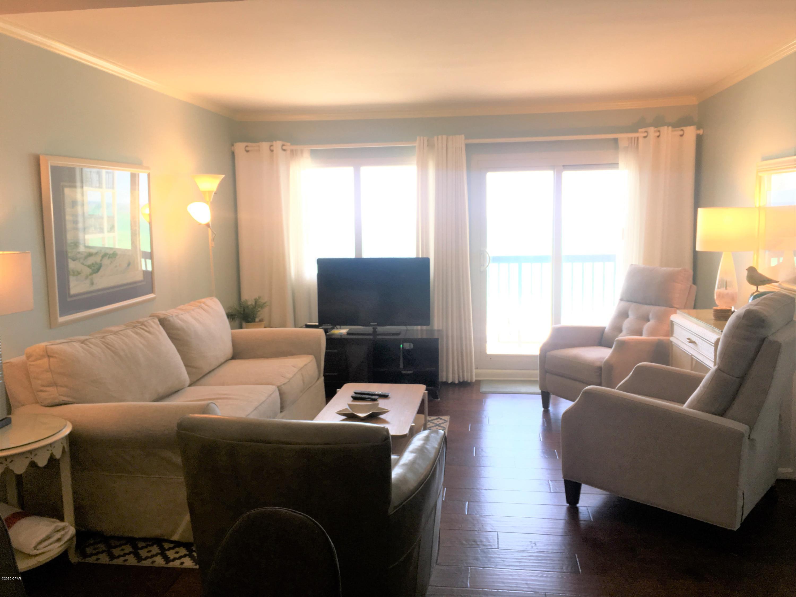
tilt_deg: -6.2
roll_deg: +1.0
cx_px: 398
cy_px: 298
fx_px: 667
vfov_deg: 48.2
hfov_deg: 61.7
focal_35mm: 29
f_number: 2.2
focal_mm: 4.15
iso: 32
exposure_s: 1/60
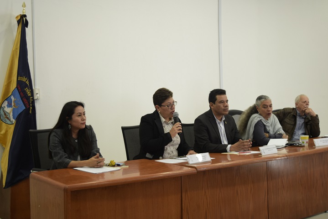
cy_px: 110
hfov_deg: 37.8
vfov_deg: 25.8
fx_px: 479
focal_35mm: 52
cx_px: 164
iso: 400
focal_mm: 35
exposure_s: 1/50
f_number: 4.5
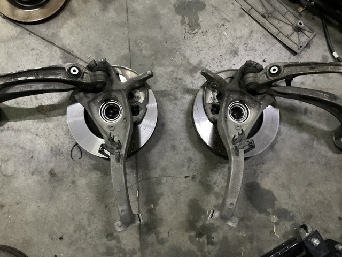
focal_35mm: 29
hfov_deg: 61.7
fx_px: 287
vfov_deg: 48.2
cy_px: 128
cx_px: 171
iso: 500
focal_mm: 3
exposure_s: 1/20
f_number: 1.8
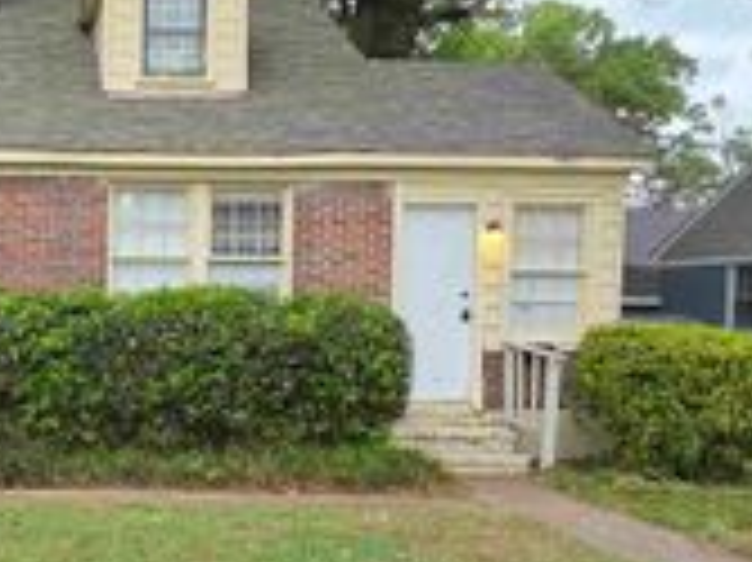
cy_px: 357
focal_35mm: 39
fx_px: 847
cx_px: 45
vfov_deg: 36.5
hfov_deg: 42.9
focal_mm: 2.2
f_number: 2.2
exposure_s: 1/120
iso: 125
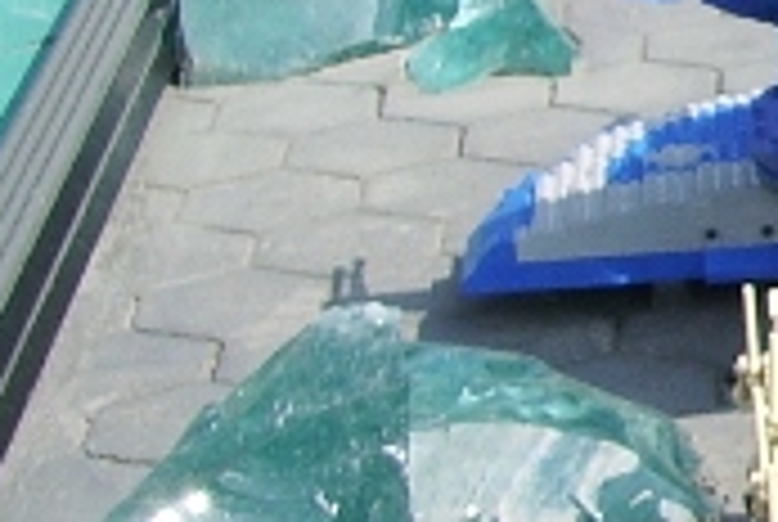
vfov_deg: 7.3
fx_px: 4070
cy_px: 99
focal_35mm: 188
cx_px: 1821
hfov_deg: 9.7
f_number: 4.3
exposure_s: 1/250
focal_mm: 5.8
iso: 50
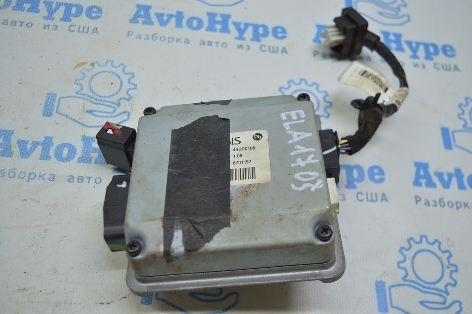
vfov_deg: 34.2
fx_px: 511
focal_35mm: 39
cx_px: 236
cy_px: 157
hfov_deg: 49.6
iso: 400
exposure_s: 1/100
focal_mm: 26
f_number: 4
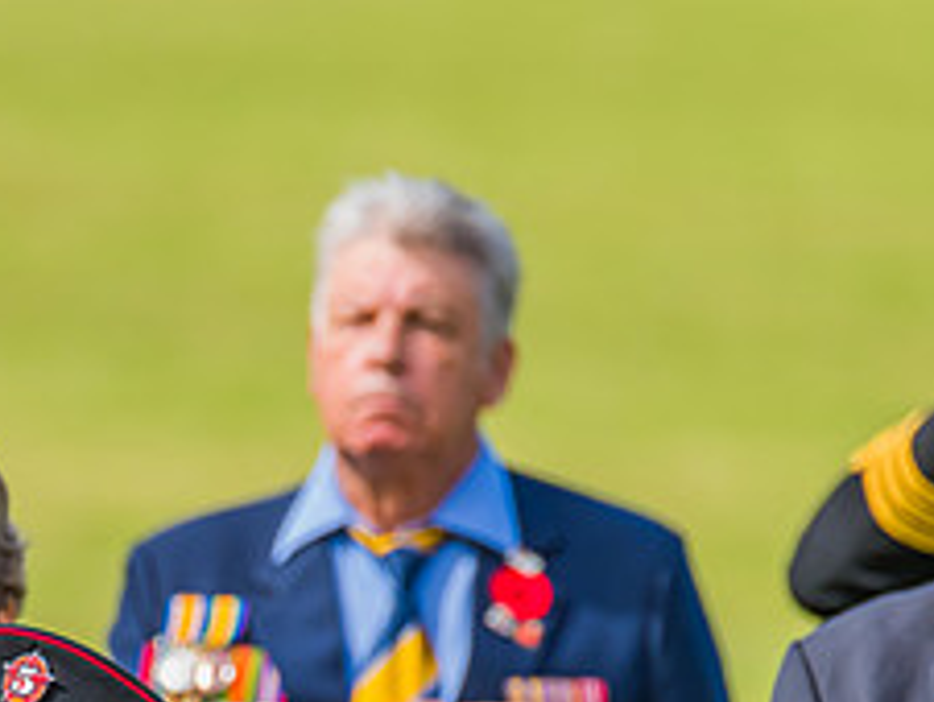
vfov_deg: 1.0
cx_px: 215
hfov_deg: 1.3
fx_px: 39975
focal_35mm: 1480
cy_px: 762
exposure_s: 1/640
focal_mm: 600
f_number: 9
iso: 720
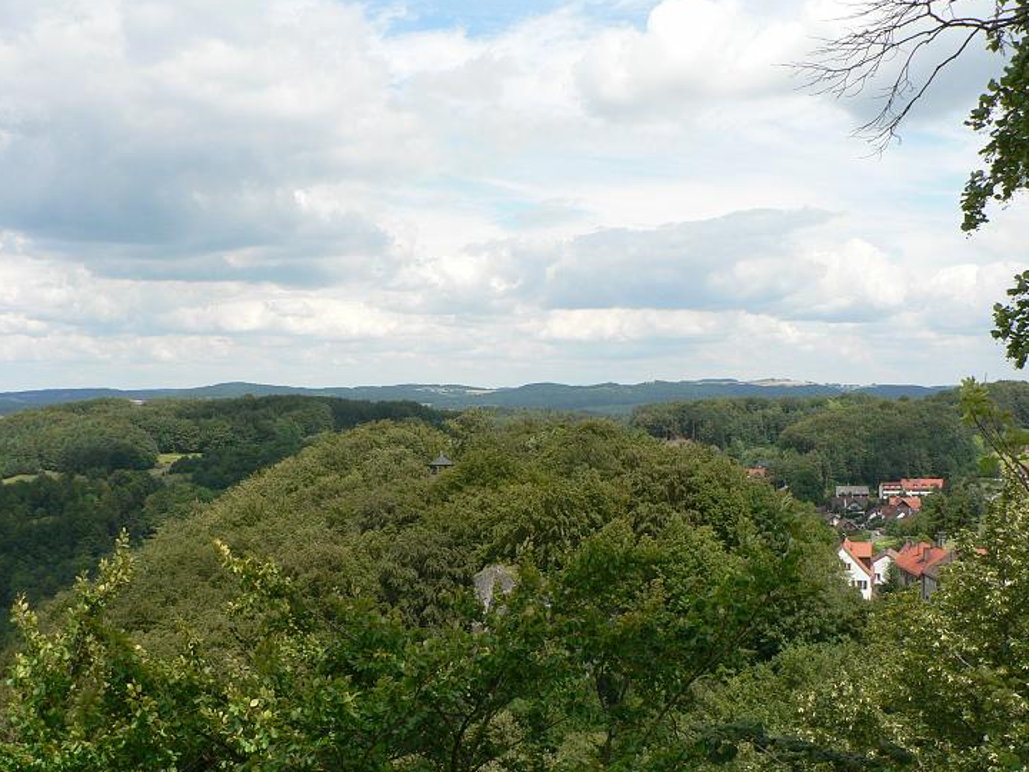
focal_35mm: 40
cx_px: 519
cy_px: 399
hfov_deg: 46.8
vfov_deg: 36.0
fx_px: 1189
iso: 80
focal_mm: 6
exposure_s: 1/400
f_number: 5
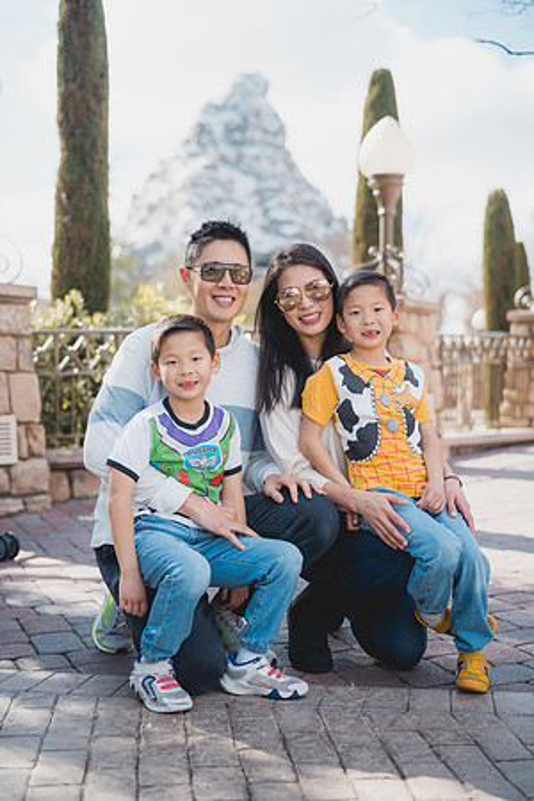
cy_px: 400
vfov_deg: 39.6
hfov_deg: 27.0
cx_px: 267
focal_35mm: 50
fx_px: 1112
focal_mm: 50
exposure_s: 1/1250
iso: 125
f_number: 2
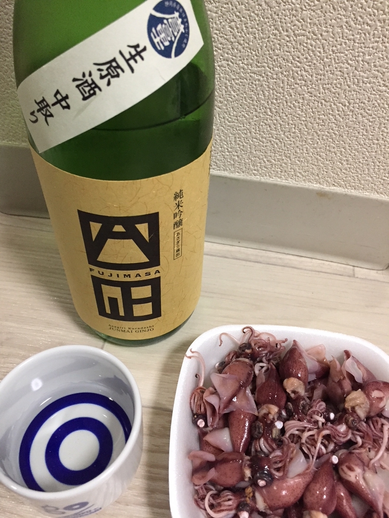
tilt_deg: -48.5
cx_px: 194
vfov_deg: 61.7
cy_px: 259
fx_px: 435
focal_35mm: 29
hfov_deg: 48.2
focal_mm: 4.15
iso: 200
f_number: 2.2
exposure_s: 1/30
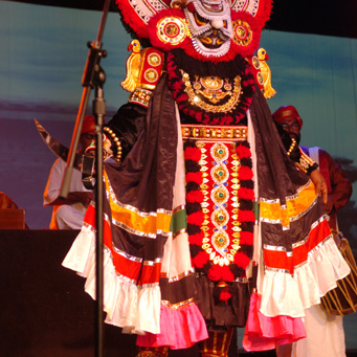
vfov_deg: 17.3
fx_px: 1176
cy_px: 143
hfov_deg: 17.3
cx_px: 195
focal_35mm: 101
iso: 400
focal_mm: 45
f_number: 2.8
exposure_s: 1/100
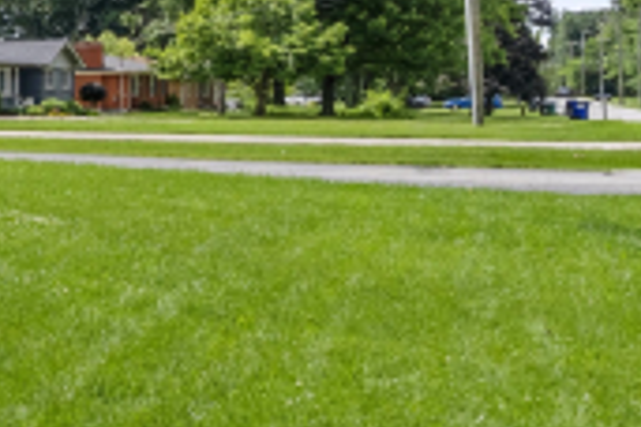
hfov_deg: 17.5
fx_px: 1246
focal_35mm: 70
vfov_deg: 19.4
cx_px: -718
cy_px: 120
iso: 400
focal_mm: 16
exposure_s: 1/640
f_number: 11
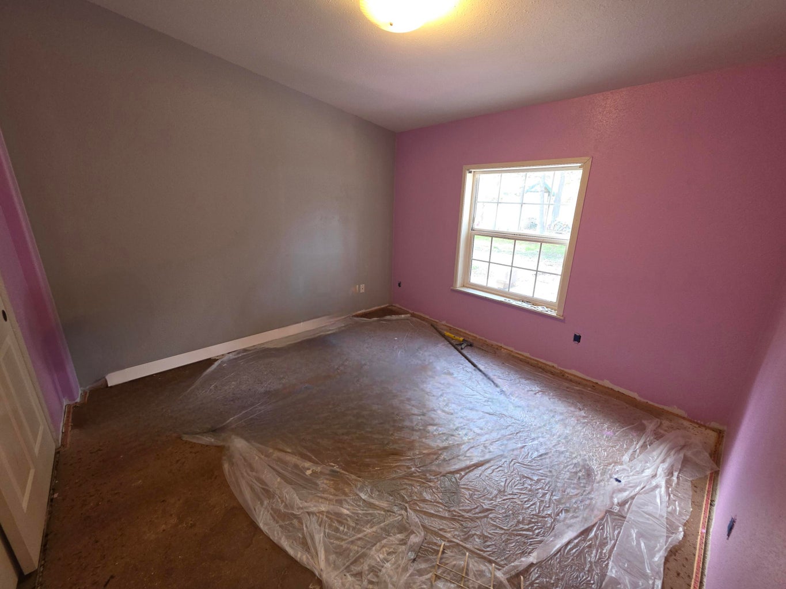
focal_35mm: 13
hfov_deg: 106.2
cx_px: 393
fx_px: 295
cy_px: 294
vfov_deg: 89.9
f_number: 1.9
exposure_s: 1/24
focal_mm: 2.2
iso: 400
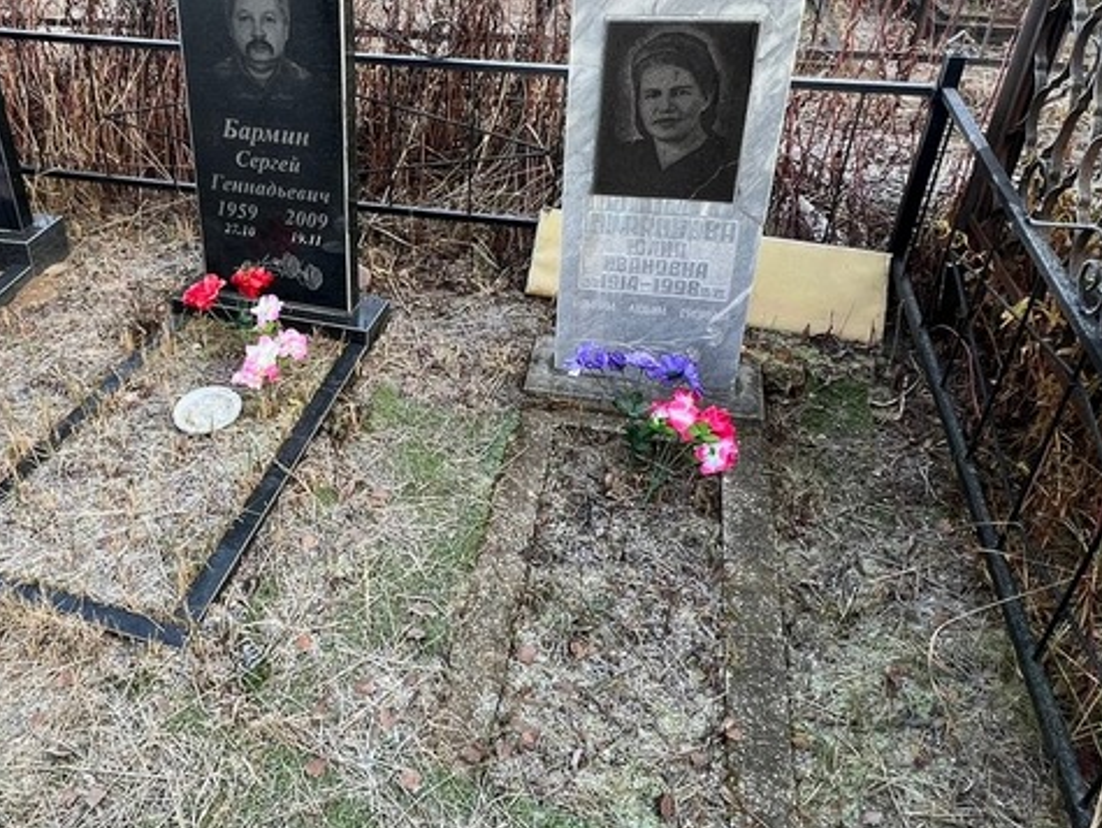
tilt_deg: -28.6
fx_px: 892
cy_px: 332
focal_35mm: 28
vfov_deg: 49.5
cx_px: 355
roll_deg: +4.9
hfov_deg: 61.6
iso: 32
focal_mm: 1.57
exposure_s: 1/131
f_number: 1.8
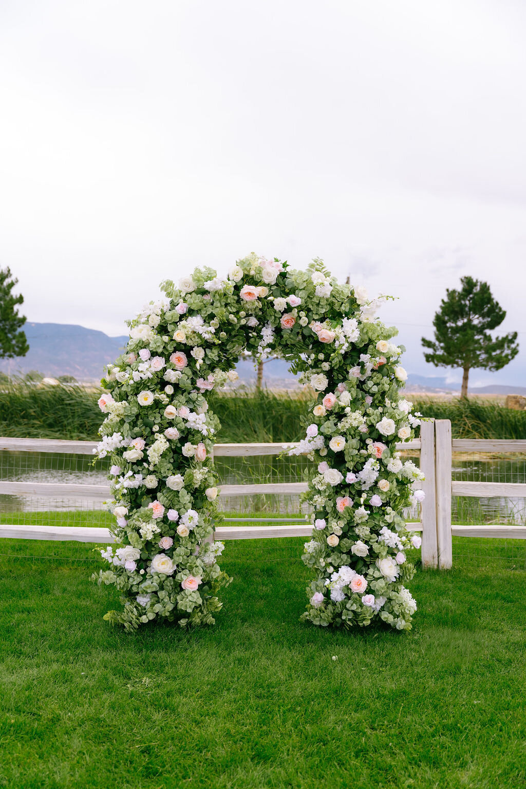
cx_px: 263
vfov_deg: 52.7
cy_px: 394
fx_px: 795
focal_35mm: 36
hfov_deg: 36.6
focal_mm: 36.3
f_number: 2.8
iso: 200
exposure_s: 1/800
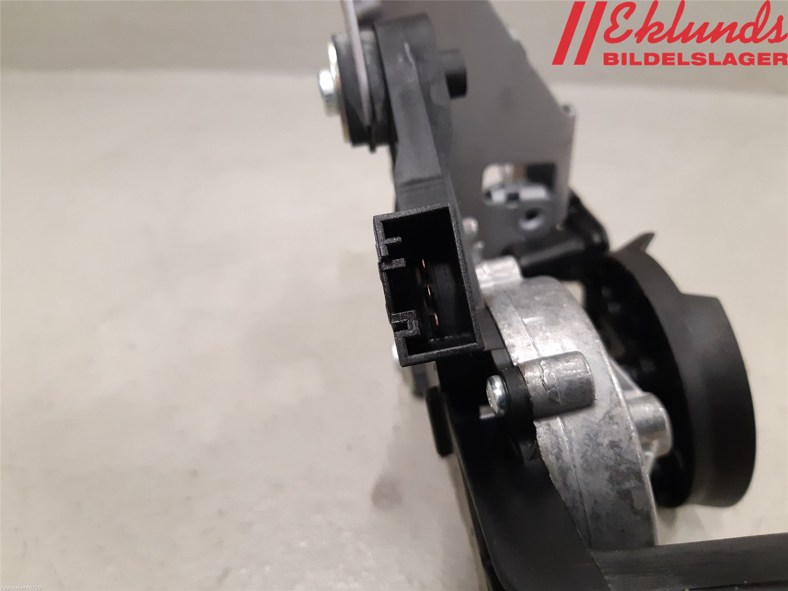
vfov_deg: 53.1
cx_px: 394
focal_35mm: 26
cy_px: 296
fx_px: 592
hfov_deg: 67.3
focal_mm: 3.93
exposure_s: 1/50
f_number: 1.7
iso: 320
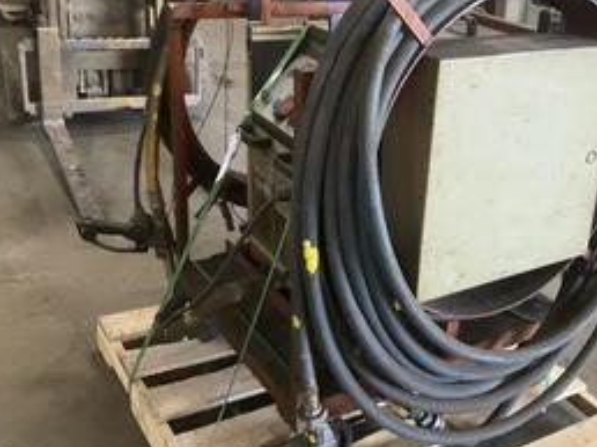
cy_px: 176
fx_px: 775
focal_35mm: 45
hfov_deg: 41.1
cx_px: 437
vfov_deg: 32.0
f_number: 1.8
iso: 200
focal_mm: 3
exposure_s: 1/60
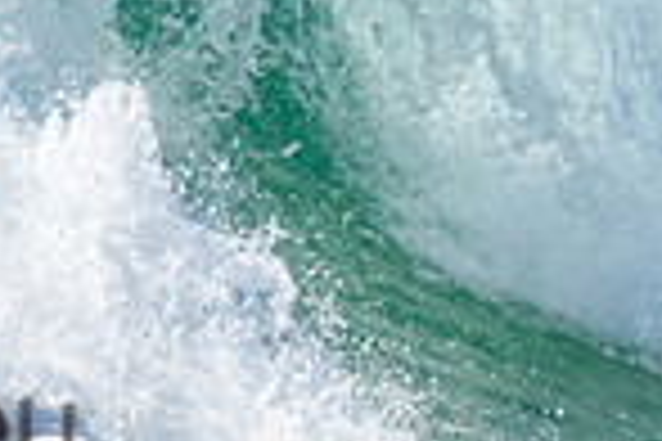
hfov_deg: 0.5
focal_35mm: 4340
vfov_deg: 0.3
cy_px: 53
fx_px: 79802
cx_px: -232
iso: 1250
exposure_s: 1/2000
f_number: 11
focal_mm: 800
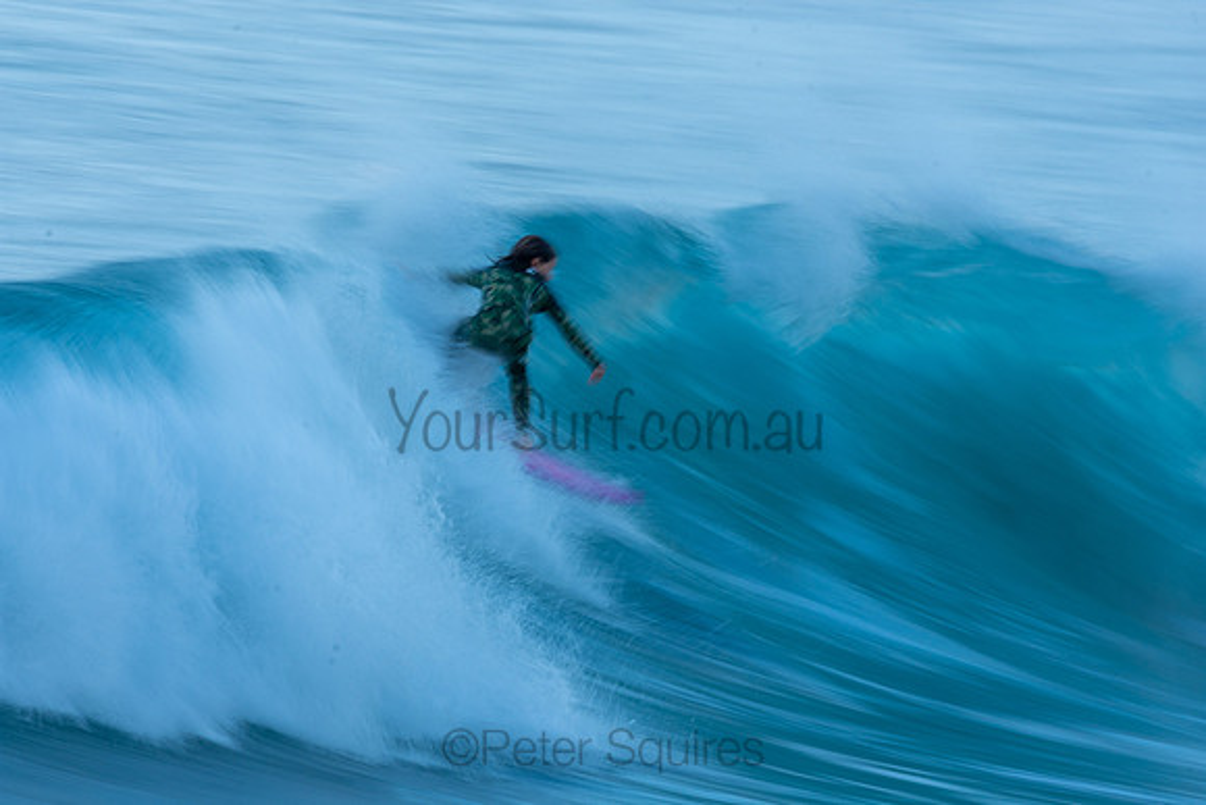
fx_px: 25130
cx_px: 603
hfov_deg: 2.7
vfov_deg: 1.8
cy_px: 402
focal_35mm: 750
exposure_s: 1/20
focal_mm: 500
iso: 100
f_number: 18
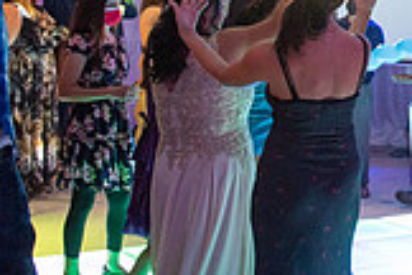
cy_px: 17
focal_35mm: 86
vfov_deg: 15.7
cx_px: 539
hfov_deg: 21.4
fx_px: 984
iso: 1250
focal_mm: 24
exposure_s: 1/125
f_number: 3.2
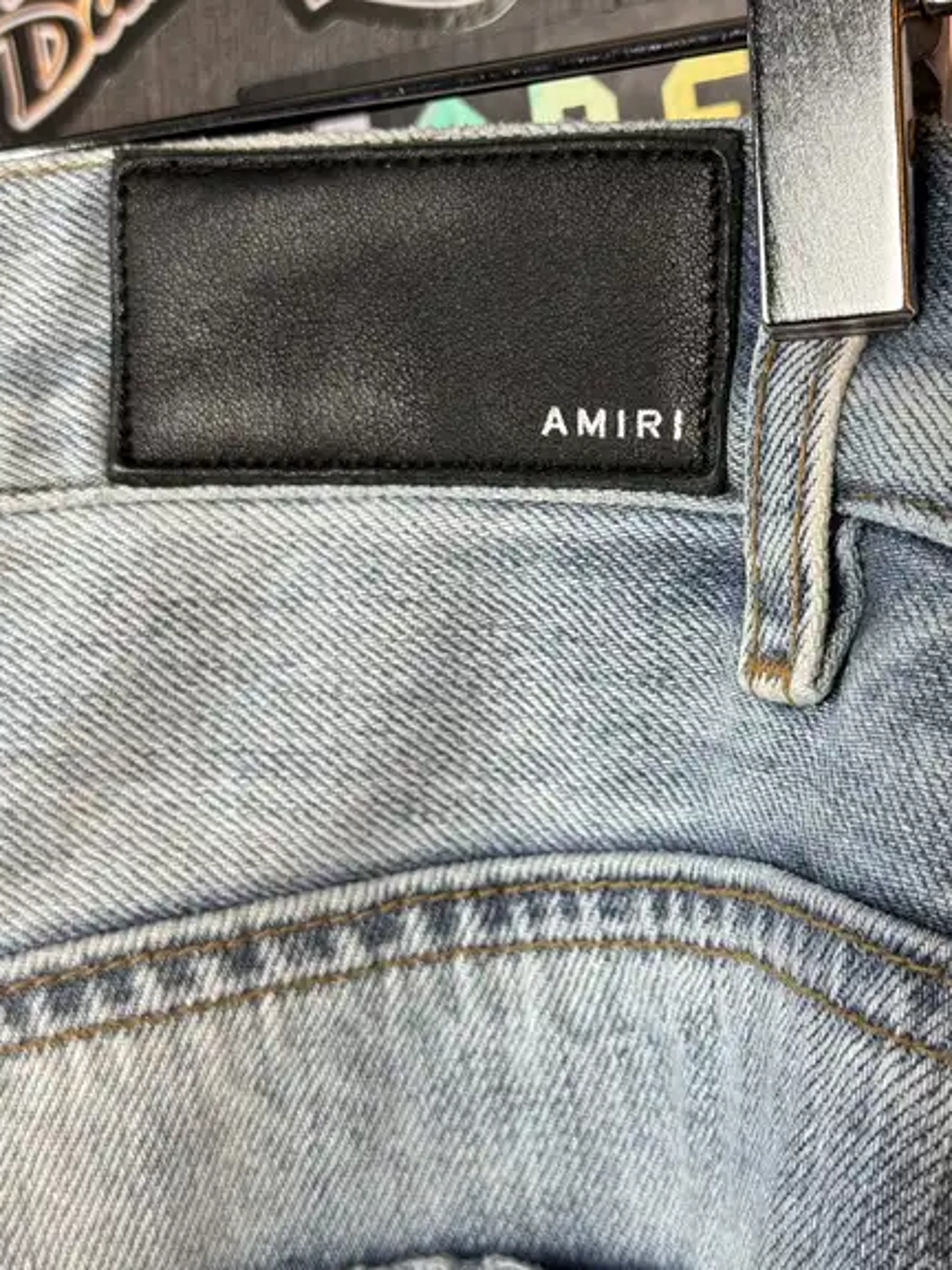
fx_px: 2200
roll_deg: +0.9
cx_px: 536
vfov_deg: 32.1
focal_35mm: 60
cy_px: 547
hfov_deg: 24.4
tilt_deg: -5.0
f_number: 1.78
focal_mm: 6.76
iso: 80
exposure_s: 1/100
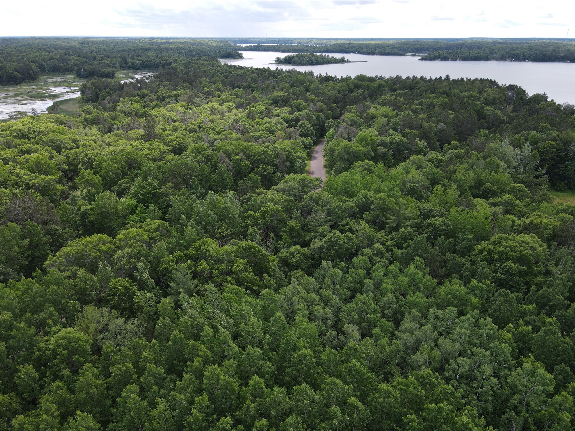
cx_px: 288
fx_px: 399
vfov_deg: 56.8
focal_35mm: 24
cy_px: 216
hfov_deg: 71.6
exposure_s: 1/240
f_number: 2.8
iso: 100
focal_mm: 4.5
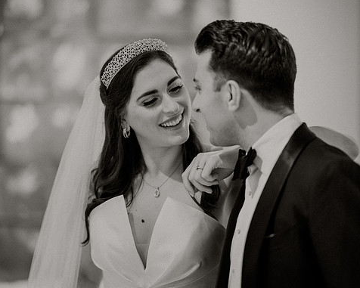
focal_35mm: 120
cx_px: 181
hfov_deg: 16.0
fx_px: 1279
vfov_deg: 12.9
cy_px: 144
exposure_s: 1/250
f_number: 1.4
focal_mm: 105
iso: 800
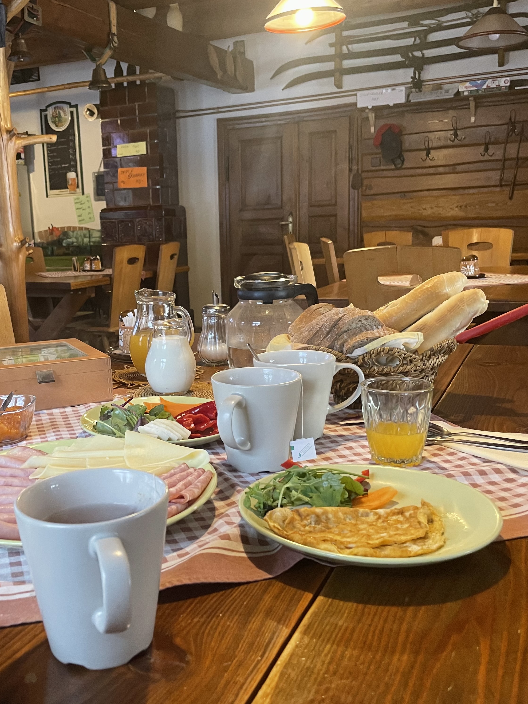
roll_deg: +2.4
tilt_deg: -9.0
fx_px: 712
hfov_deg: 40.0
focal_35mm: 35
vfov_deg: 52.6
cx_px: 162
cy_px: 352
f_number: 1.6
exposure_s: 1/50
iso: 320
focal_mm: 4.2
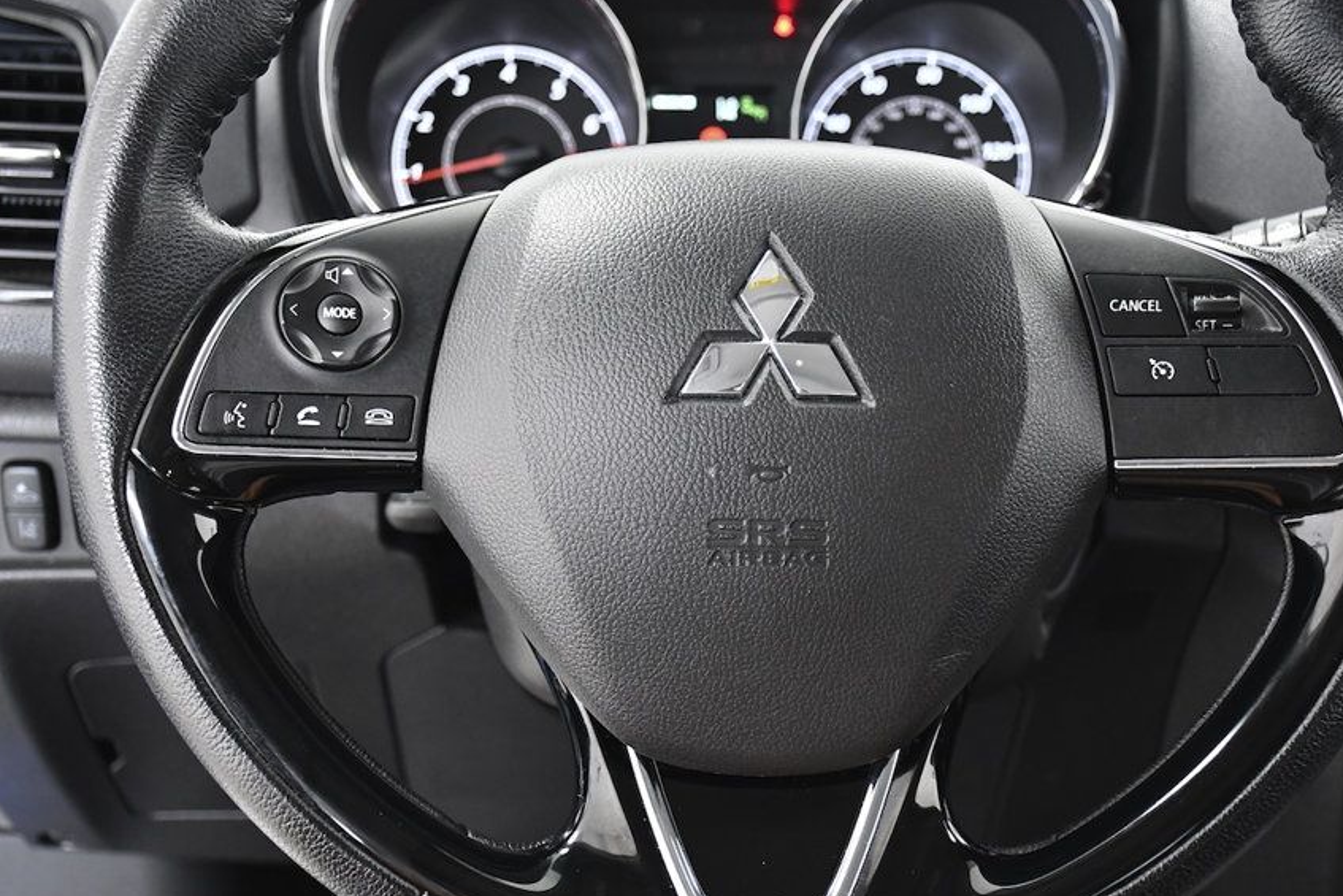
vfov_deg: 23.4
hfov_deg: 34.4
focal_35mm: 58
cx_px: 748
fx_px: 2164
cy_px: 532
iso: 2500
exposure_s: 1/100
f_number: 4
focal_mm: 32
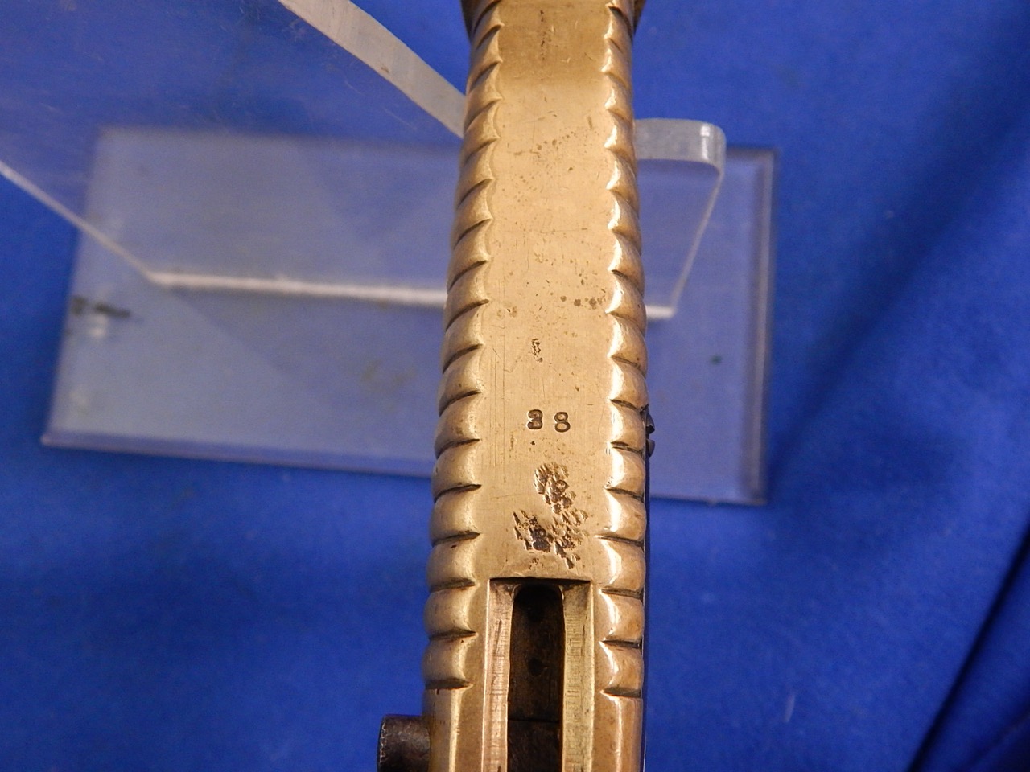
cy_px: 386
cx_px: 515
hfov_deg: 54.0
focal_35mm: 34
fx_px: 1012
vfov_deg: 41.8
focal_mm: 6.1
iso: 400
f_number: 3.3
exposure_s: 1/25
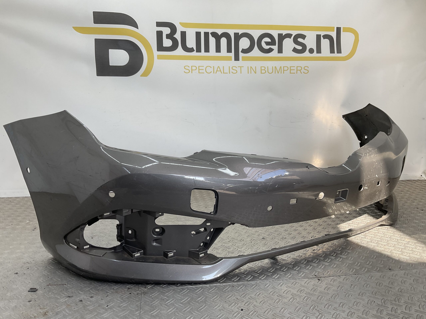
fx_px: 357
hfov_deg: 61.7
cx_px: 213
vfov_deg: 48.2
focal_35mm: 29
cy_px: 160
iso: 16
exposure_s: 1/152
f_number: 1.8
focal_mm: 3
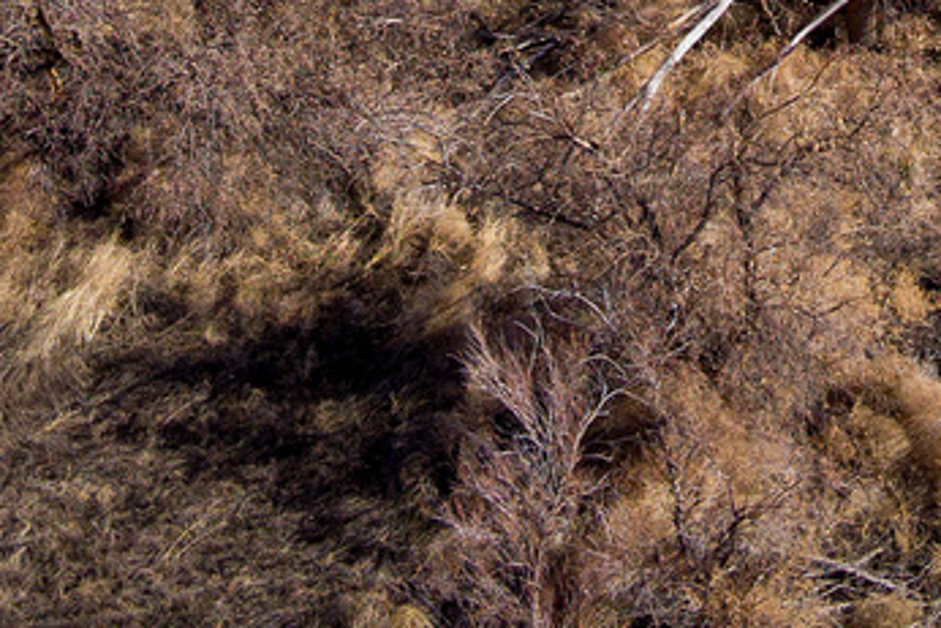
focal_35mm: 136
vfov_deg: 8.9
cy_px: -977
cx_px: 865
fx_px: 3556
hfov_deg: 14.9
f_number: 2.8
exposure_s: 1/3800
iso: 183
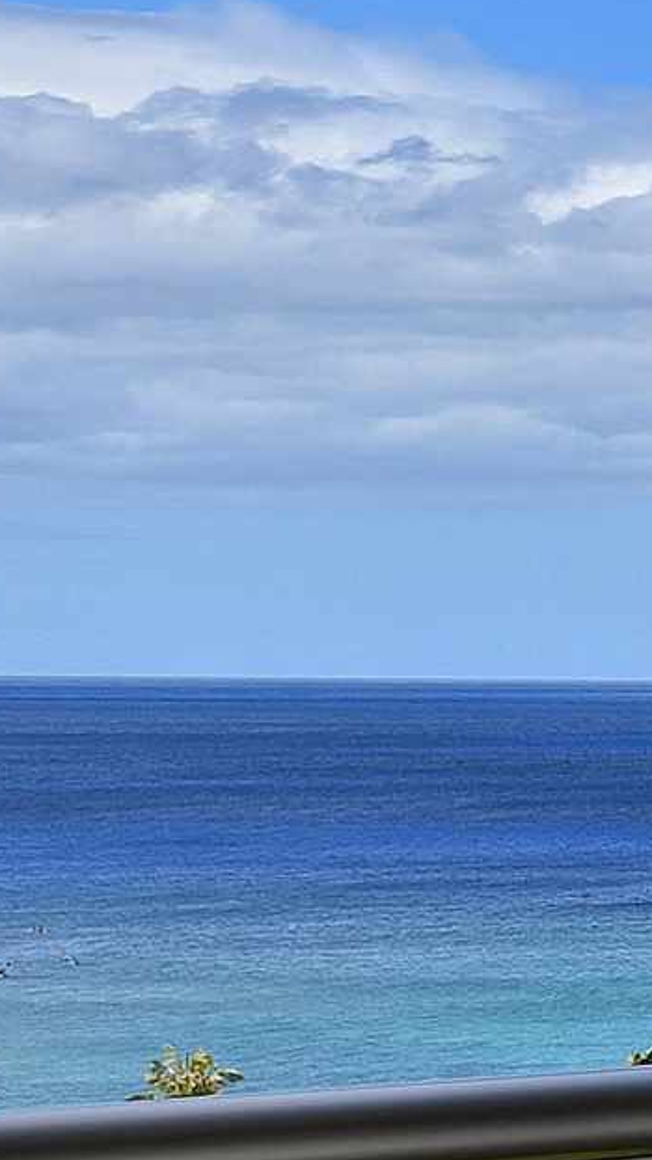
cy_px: 780
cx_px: 2718
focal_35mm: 124
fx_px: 3815
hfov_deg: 7.0
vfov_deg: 17.3
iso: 450
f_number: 16
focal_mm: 24
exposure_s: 1/60
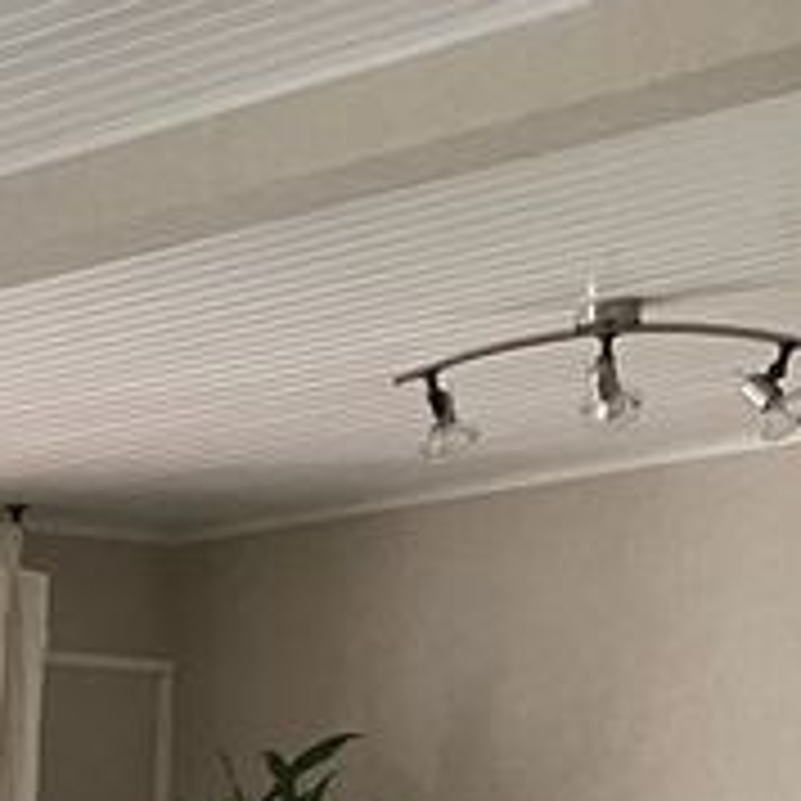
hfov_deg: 12.1
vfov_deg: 12.0
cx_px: -788
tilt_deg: -10.3
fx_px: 3377
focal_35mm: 129
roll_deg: +1.1
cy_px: 1616
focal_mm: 4.25
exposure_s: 1/33
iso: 400
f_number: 1.8
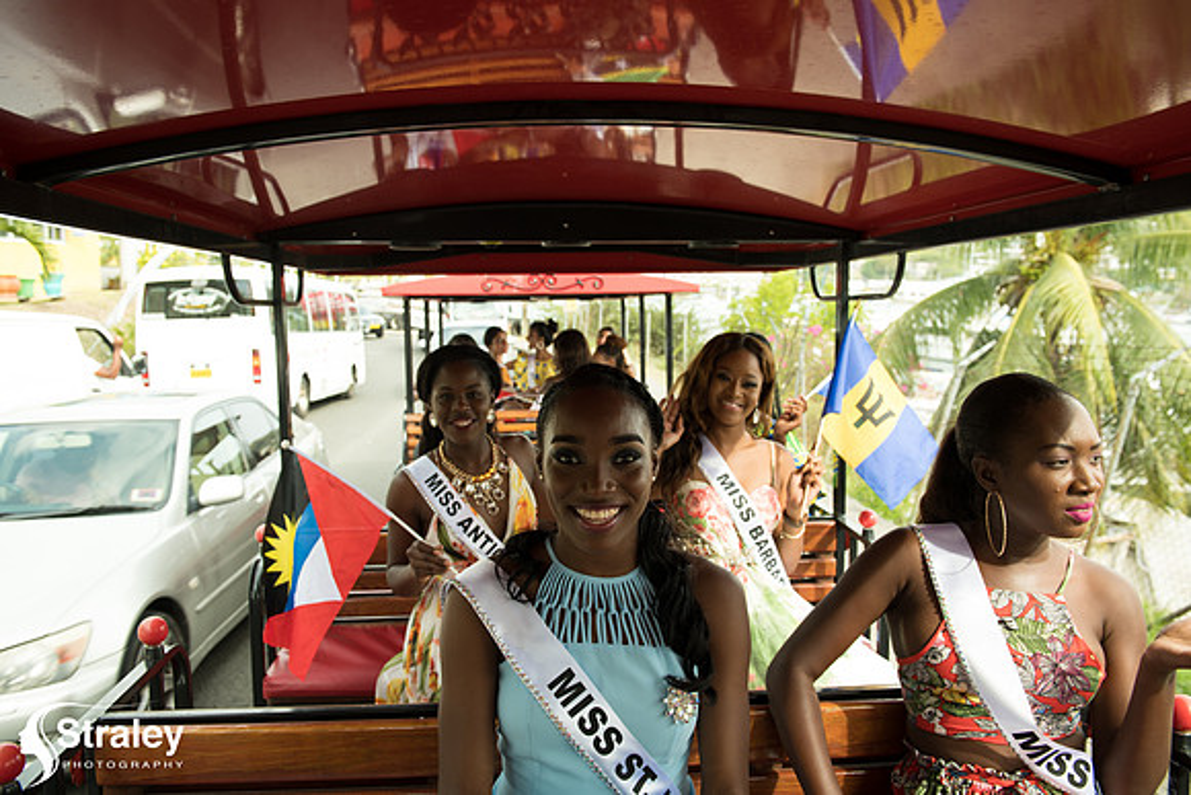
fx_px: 927
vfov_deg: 46.4
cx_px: 596
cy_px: 398
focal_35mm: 28
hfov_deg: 65.5
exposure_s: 1/100
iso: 160
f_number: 5.6
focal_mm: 28
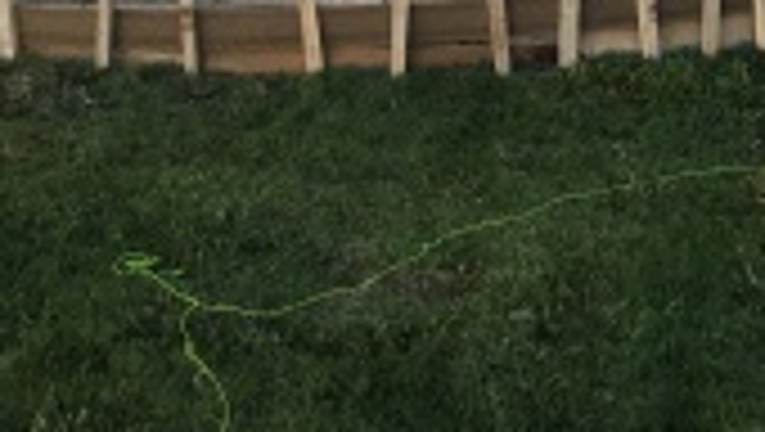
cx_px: 436
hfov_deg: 30.9
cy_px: -171
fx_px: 1381
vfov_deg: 16.5
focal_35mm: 68
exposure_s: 1/30
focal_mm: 4.15
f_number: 2.2
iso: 32
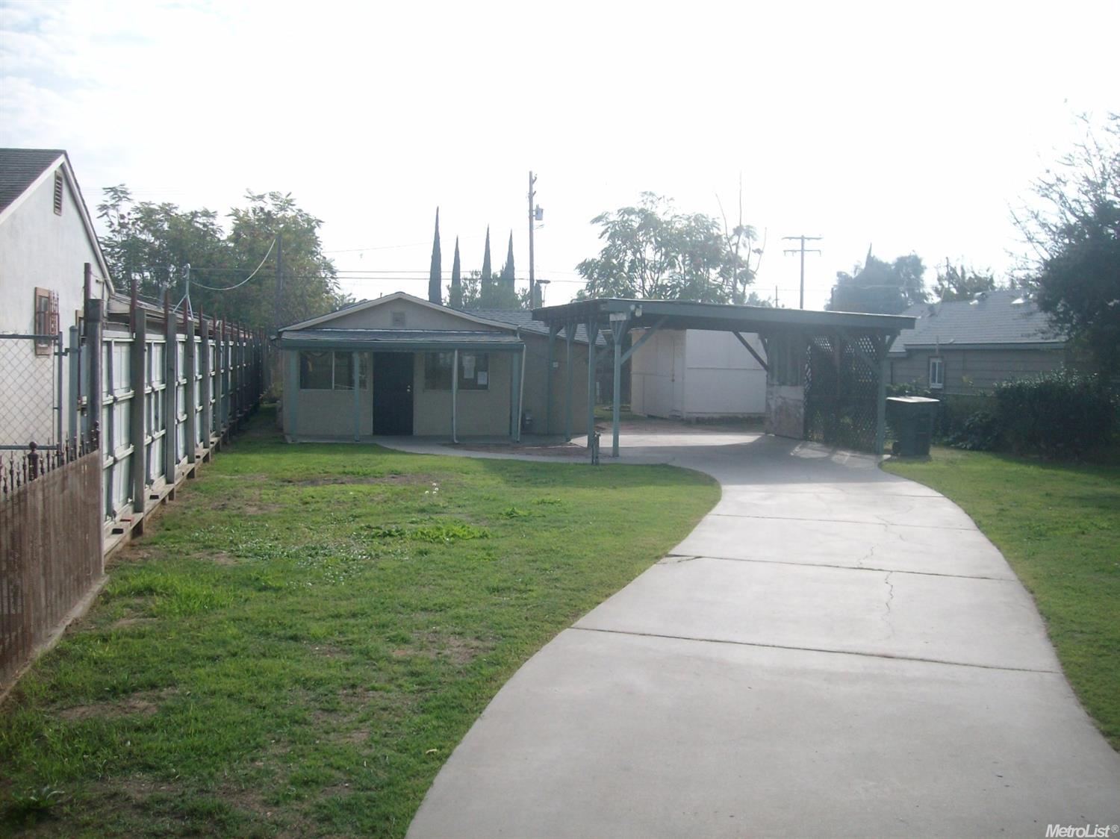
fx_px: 1132
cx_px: 560
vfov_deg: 40.7
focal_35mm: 35
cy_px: 420
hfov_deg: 52.6
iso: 80
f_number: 7.2
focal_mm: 5.8
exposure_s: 1/183
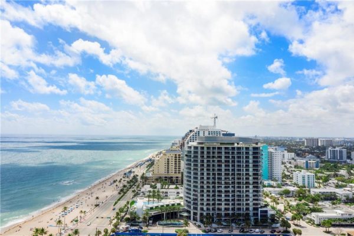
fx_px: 275
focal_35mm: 28
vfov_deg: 46.4
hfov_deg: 65.5
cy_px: 118
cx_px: 177
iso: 100
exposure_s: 1/200
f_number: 9
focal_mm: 10.26
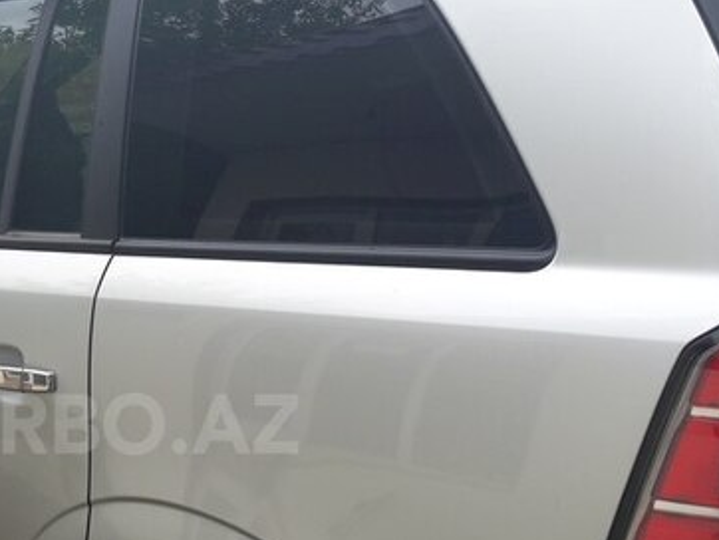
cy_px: 424
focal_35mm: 51
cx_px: 95
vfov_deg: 28.1
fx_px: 1060
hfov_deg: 35.6
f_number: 1.9
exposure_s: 1/461
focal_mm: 3.7
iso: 40
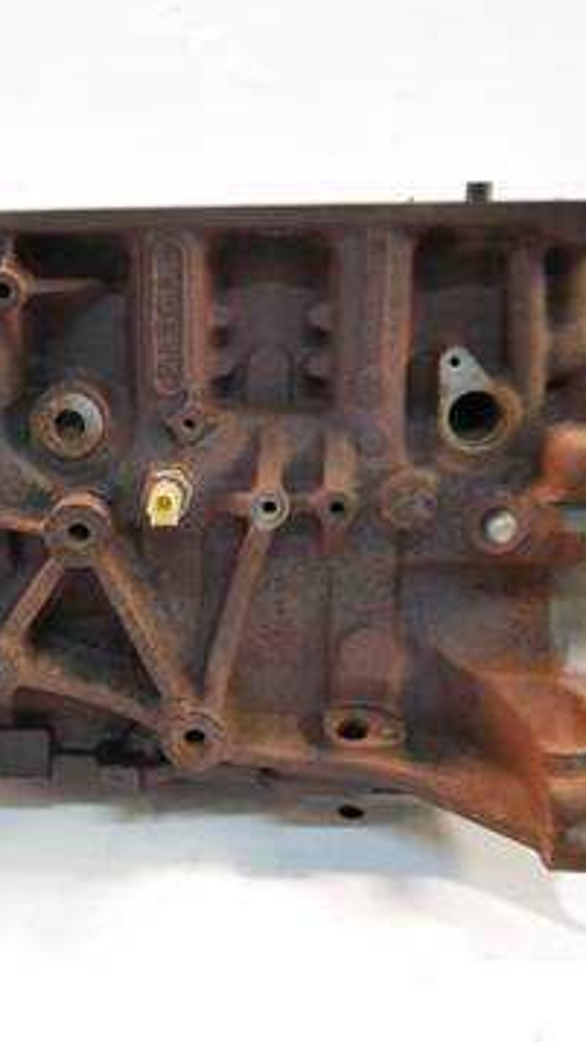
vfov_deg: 49.4
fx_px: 1132
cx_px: 111
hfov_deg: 28.4
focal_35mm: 41
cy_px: 520
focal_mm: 14
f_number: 3.5
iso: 1250
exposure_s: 1/60
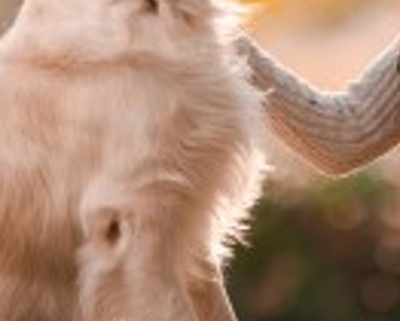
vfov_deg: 2.4
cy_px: 37
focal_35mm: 646
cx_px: 336
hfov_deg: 3.0
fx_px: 7653
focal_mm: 200
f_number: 2
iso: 200
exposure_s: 1/1000
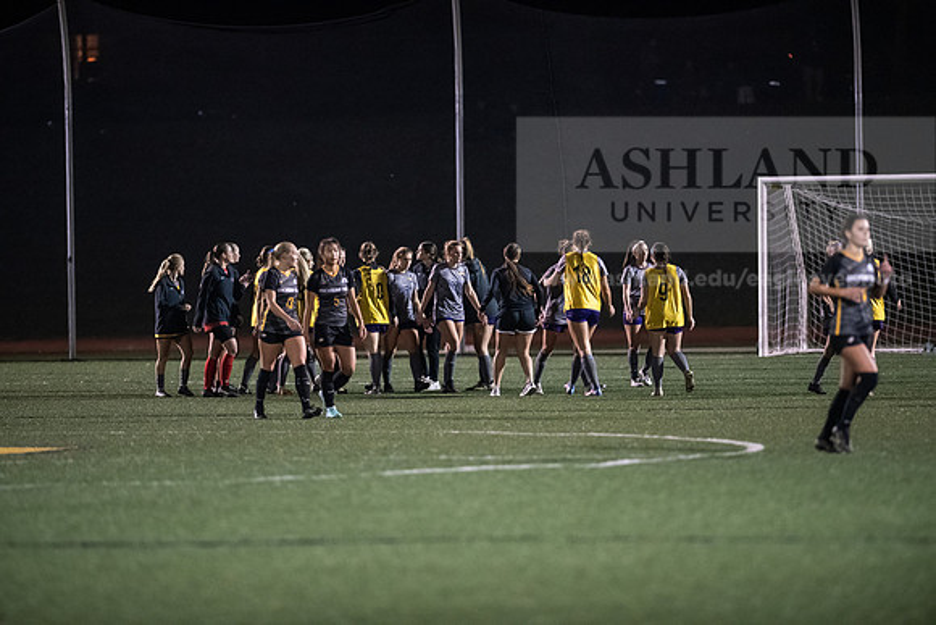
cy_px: 312
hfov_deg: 6.9
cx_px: 468
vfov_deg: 4.6
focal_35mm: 300
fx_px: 7801
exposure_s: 1/800
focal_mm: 300
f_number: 2.8
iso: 8000
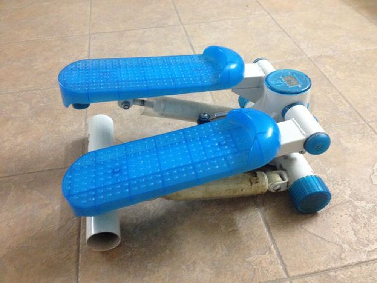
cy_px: 142
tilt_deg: -44.4
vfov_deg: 40.7
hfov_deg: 52.6
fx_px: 381
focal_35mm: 35
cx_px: 188
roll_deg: +2.4
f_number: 2.4
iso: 320
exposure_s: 1/20
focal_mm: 4.28
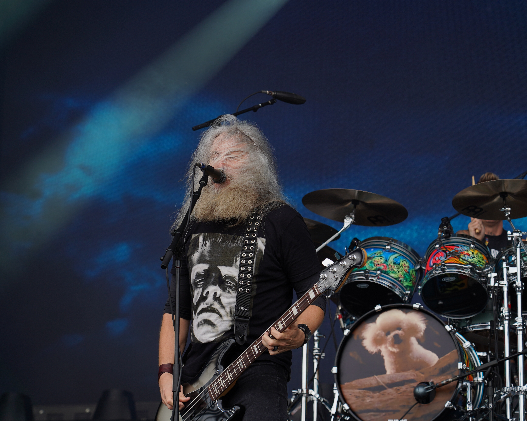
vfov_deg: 13.0
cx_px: 262
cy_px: 210
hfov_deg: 16.2
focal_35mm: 119
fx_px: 1856
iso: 100
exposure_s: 1/200
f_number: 5
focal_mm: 105
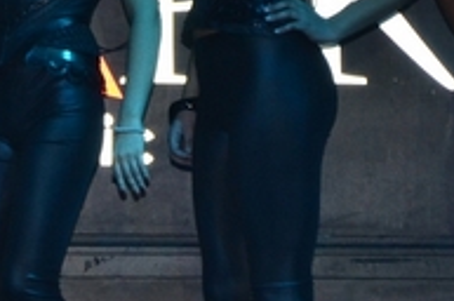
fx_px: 7516
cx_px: 51
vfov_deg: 2.3
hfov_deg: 3.5
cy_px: 89
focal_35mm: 597
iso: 800
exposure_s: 1/80
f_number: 5.6
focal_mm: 98
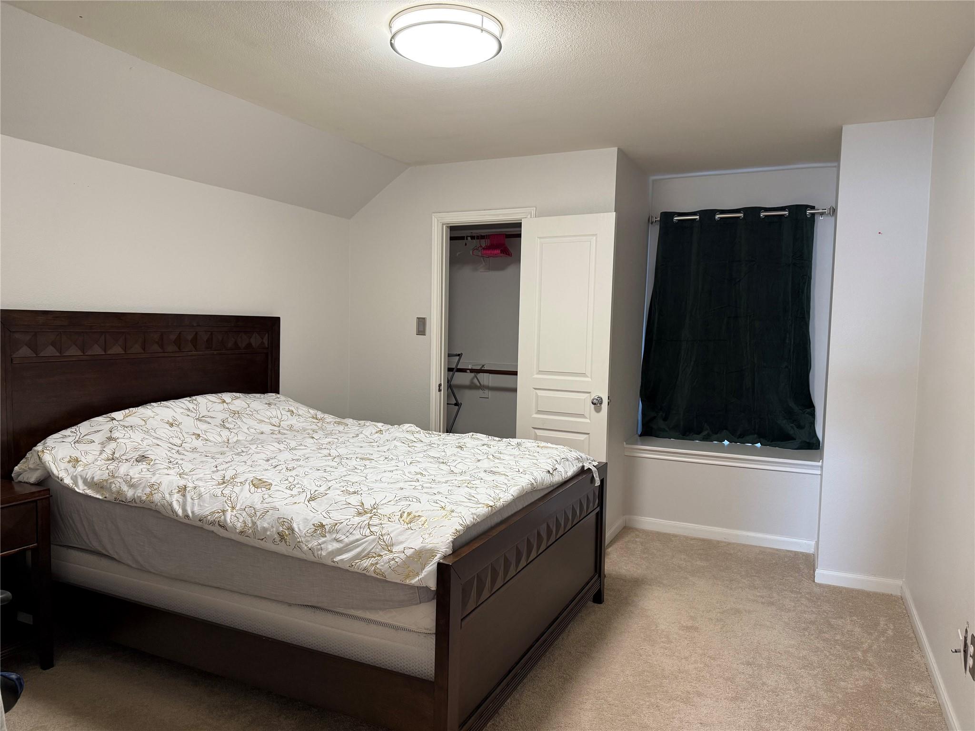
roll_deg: -2.0
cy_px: 366
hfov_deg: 71.6
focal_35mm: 24
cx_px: 488
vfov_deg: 56.8
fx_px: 676
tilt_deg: -3.8
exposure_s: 1/60
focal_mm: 6.76
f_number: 1.78
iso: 200
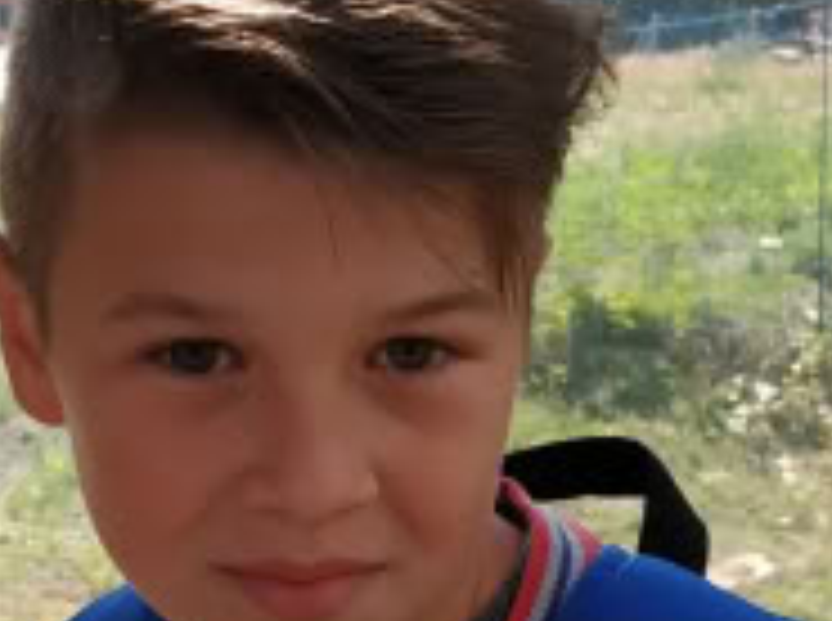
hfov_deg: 36.5
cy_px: 464
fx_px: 1247
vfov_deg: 27.6
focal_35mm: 52
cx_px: 279
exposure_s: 1/511
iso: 160
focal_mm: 3.94
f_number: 1.9
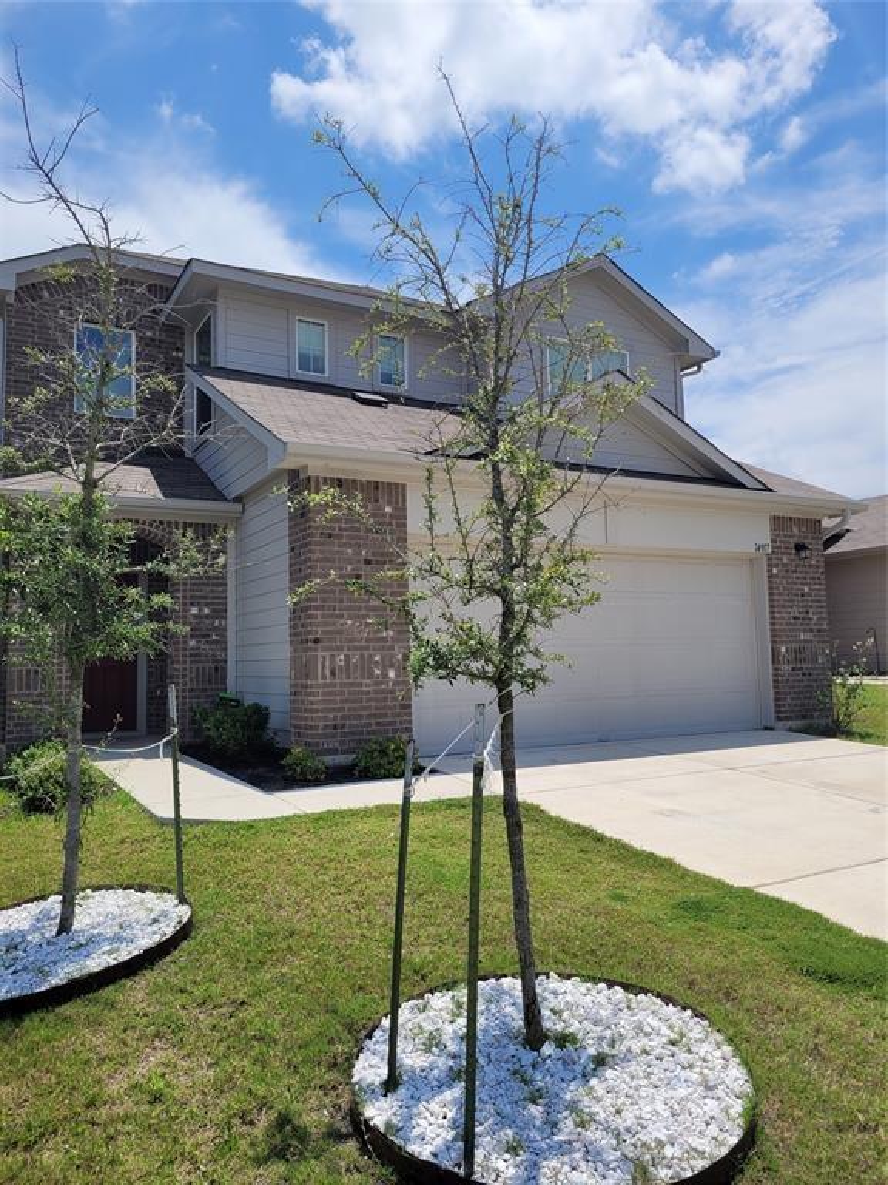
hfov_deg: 53.1
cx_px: 444
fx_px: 889
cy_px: 592
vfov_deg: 67.3
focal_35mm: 26
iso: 40
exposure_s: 1/3717
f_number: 1.8
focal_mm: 5.4
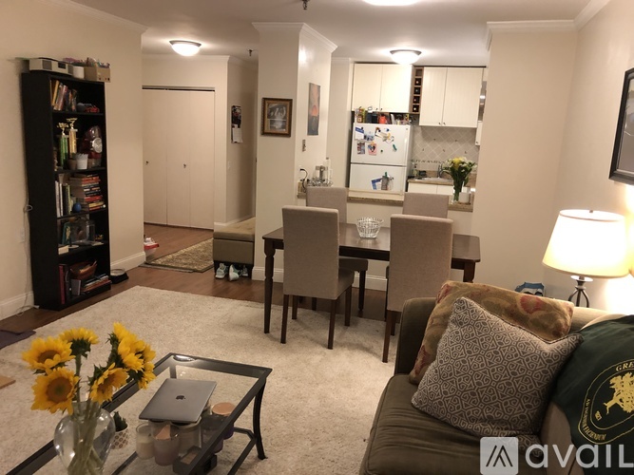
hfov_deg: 63.5
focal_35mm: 28
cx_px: 317
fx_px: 513
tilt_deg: -12.5
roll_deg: -1.7
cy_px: 238
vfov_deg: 49.7
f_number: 1.8
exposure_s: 1/15
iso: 64
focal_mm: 3.99
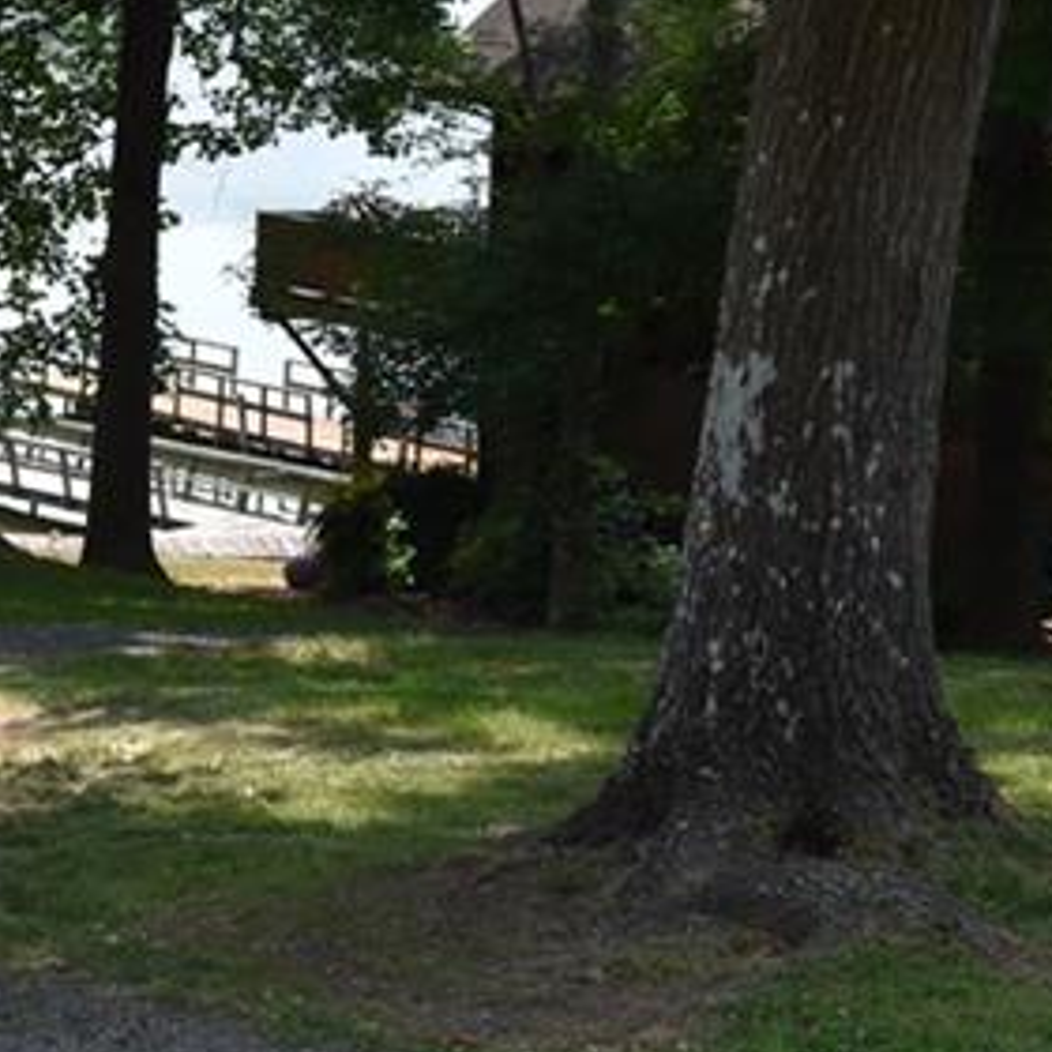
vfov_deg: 15.5
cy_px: 255
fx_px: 3851
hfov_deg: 14.2
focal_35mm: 112
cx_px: -665
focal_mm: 24
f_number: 7.1
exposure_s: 1/200
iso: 100
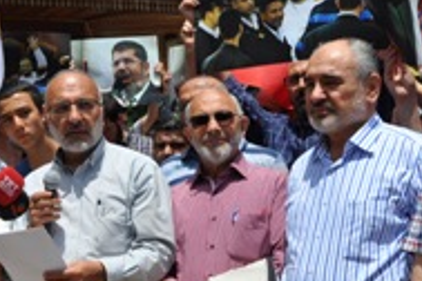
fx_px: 750
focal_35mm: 64
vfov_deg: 21.1
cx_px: 96
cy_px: 196
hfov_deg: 30.8
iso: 200
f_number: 10
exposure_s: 1/400
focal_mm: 18
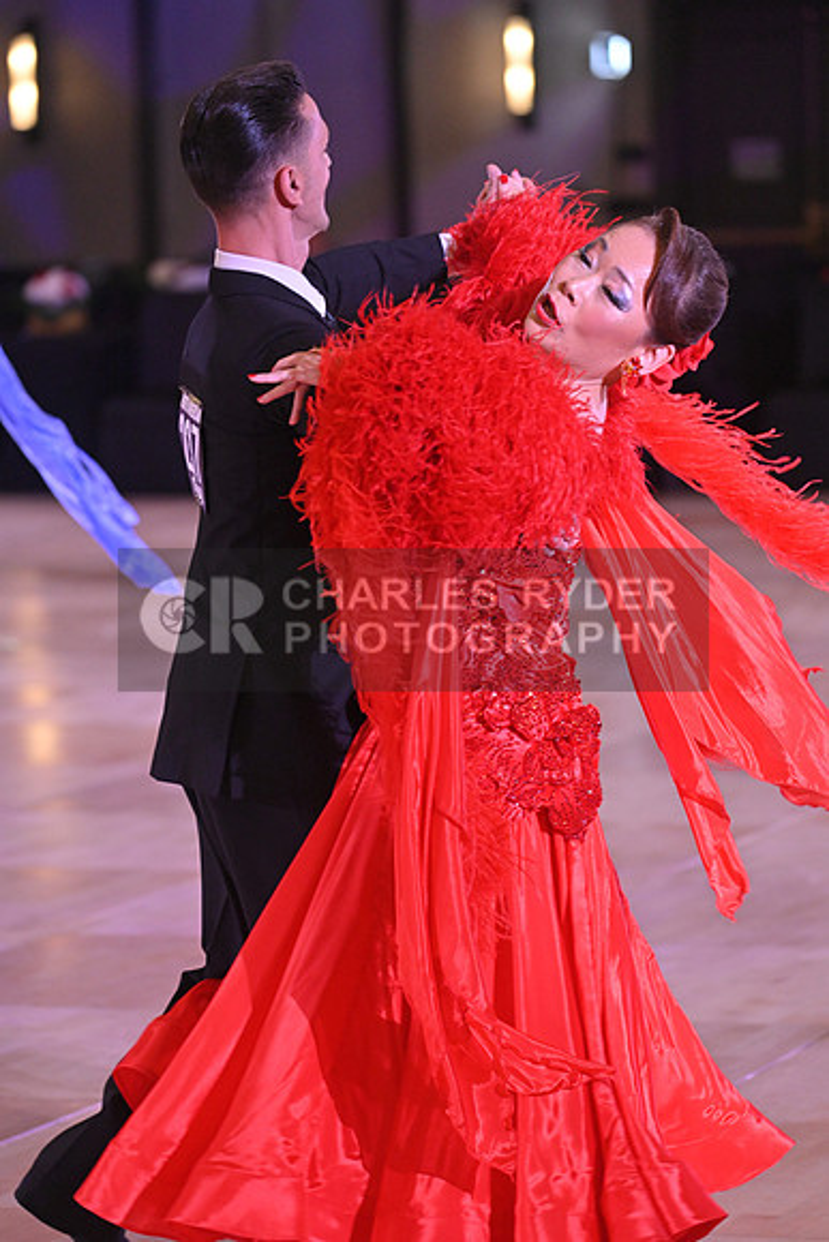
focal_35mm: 160
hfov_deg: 8.6
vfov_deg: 12.8
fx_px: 5523
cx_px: 414
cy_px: 621
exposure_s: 1/320
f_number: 5
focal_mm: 160
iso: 3200
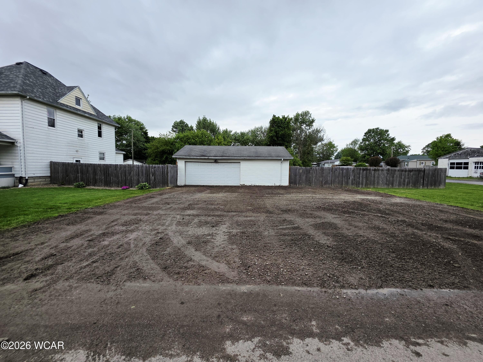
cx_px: 242
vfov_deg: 89.9
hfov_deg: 106.2
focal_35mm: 13
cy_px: 181
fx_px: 181
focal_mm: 2.2
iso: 40
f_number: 1.9
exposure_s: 1/120
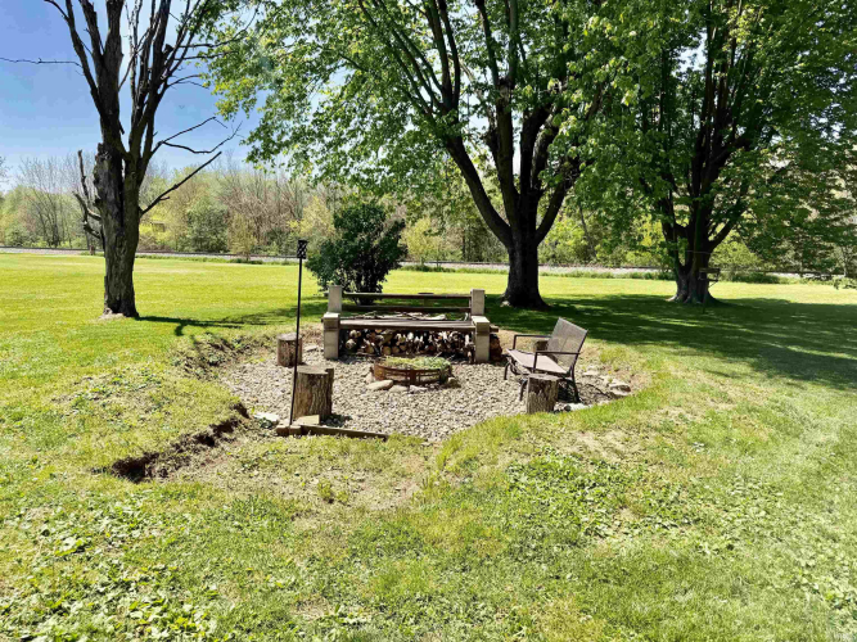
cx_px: 428
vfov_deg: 56.8
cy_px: 321
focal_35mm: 24
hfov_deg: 71.6
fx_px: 594
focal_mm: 6.76
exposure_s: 1/2611
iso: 80
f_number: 1.78
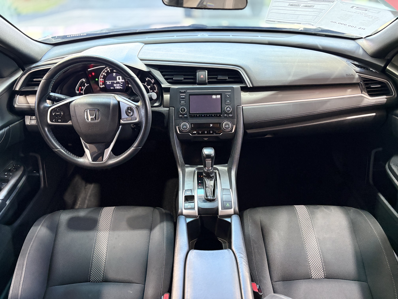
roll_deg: +1.4
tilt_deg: -35.5
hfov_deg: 67.3
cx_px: 199
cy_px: 150
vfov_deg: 53.1
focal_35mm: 26
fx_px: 299
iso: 500
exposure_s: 1/58
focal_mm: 5.96
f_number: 1.6
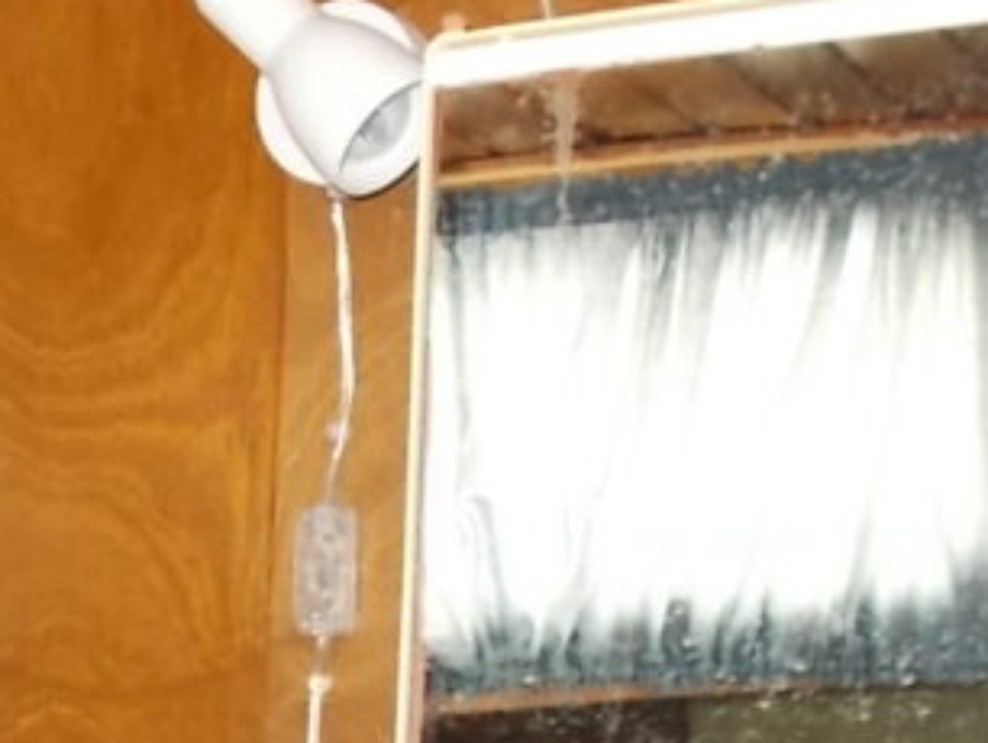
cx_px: -13
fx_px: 2485
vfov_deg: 16.3
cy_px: 895
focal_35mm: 87
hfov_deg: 21.6
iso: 200
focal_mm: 4.6
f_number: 3.2
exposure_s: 1/25
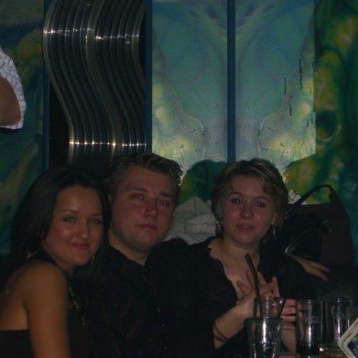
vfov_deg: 13.5
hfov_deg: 13.5
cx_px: 255
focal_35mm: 129
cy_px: 195
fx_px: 1509
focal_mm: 19.7
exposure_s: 1/60
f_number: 4.8
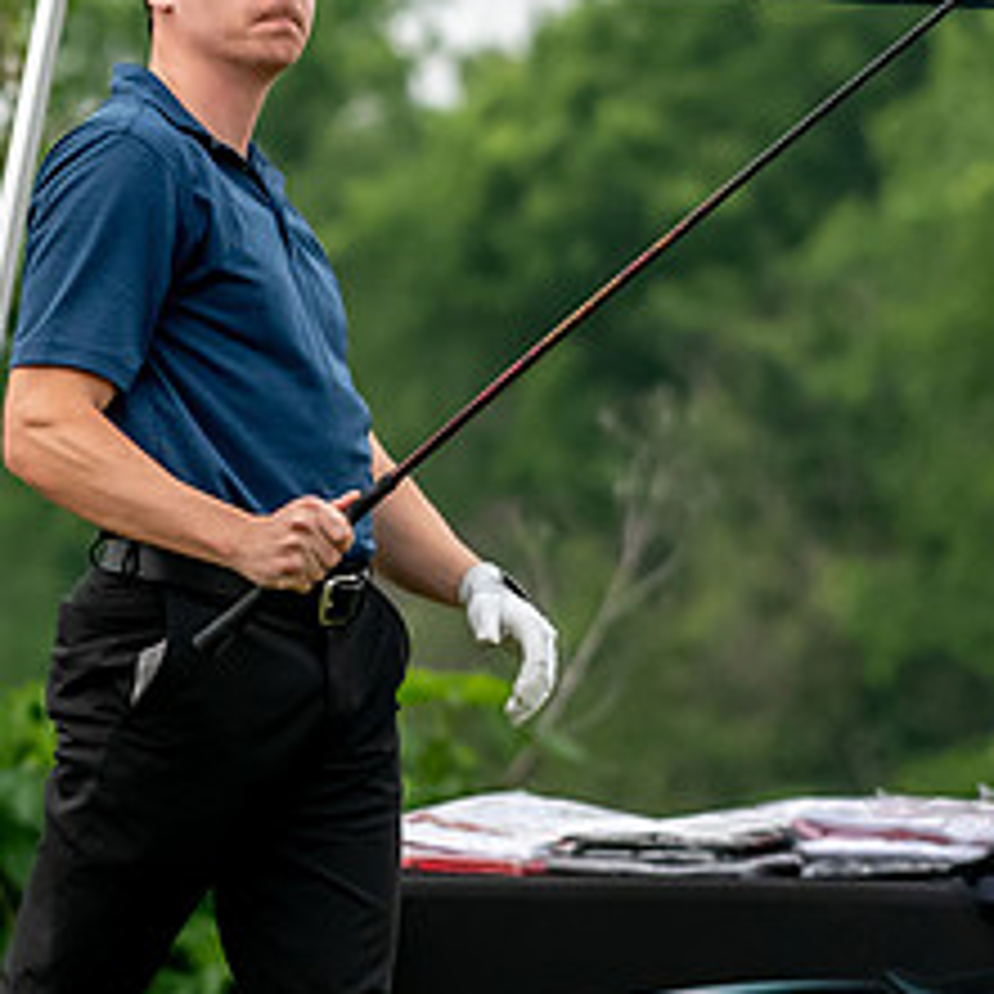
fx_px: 21767
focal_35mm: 670
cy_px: 322
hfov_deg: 2.6
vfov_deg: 2.6
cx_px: -27
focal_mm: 200
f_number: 5.6
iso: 1600
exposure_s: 1/2000
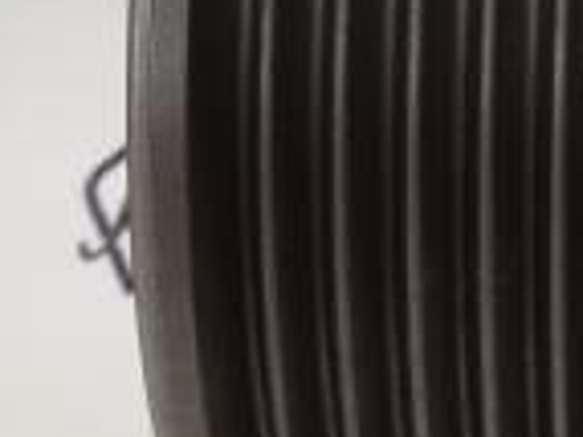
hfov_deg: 15.1
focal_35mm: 117
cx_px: 970
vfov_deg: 12.6
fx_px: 1969
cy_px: 84
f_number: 2.4
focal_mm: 2.93
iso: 50
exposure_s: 1/33
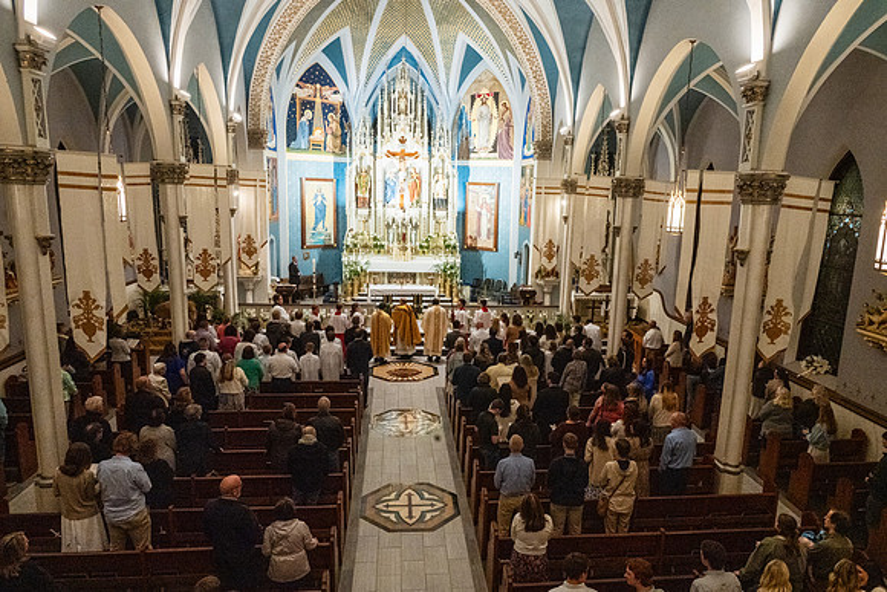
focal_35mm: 26
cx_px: 465
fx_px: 633
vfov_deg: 50.1
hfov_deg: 70.0
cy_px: 307
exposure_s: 1/60
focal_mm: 24
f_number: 11
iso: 5000
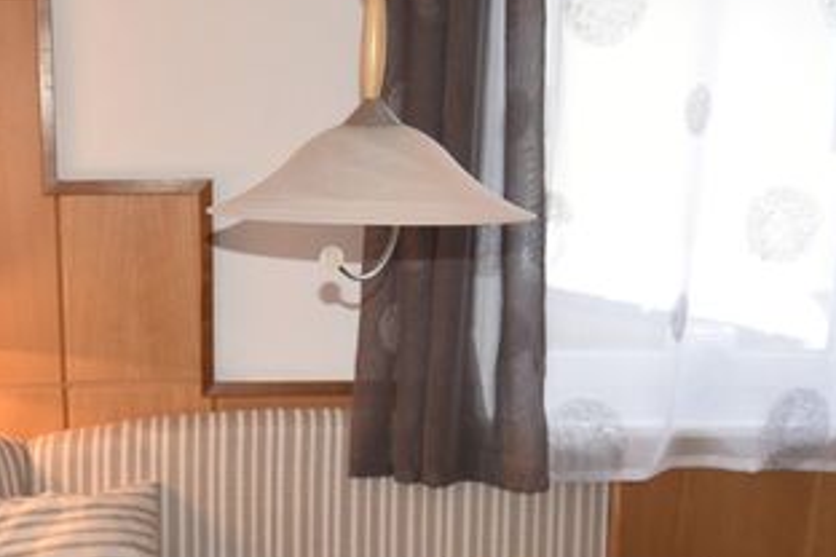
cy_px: 617
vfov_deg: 22.4
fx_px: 1324
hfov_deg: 34.6
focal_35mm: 57
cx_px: 252
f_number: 4
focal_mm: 24
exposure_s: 1/60
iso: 2000
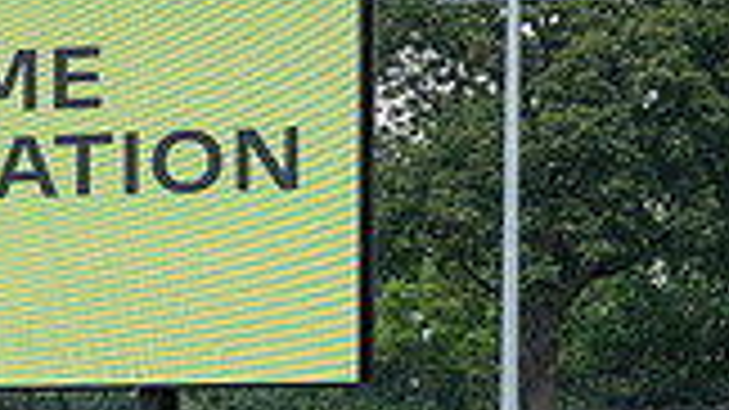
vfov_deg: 3.7
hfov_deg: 6.6
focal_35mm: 323
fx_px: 6242
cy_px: 550
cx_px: -112
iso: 100
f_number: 5
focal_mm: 70
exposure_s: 1/400
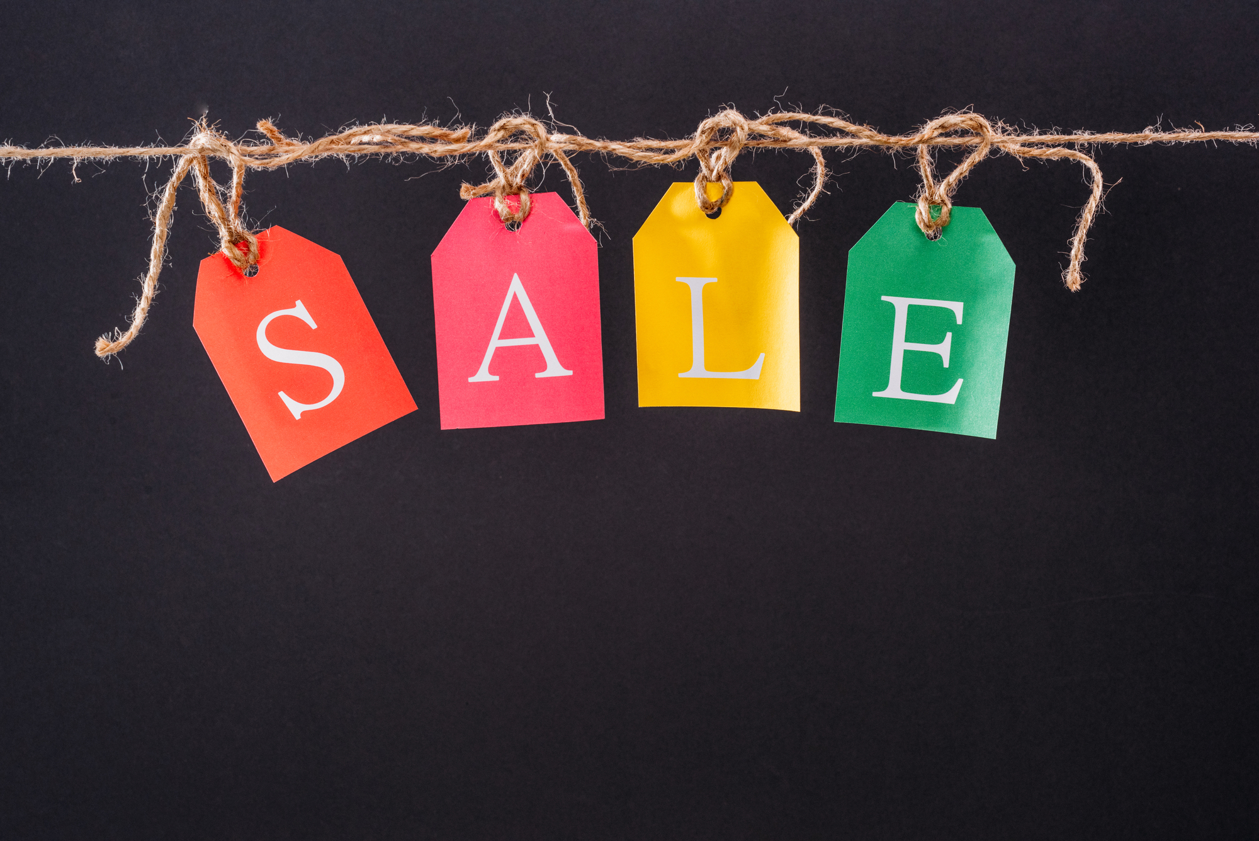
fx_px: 1749
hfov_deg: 39.6
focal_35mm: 50
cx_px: 630
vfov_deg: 27.0
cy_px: 420
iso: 500
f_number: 10
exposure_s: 1/125
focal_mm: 50
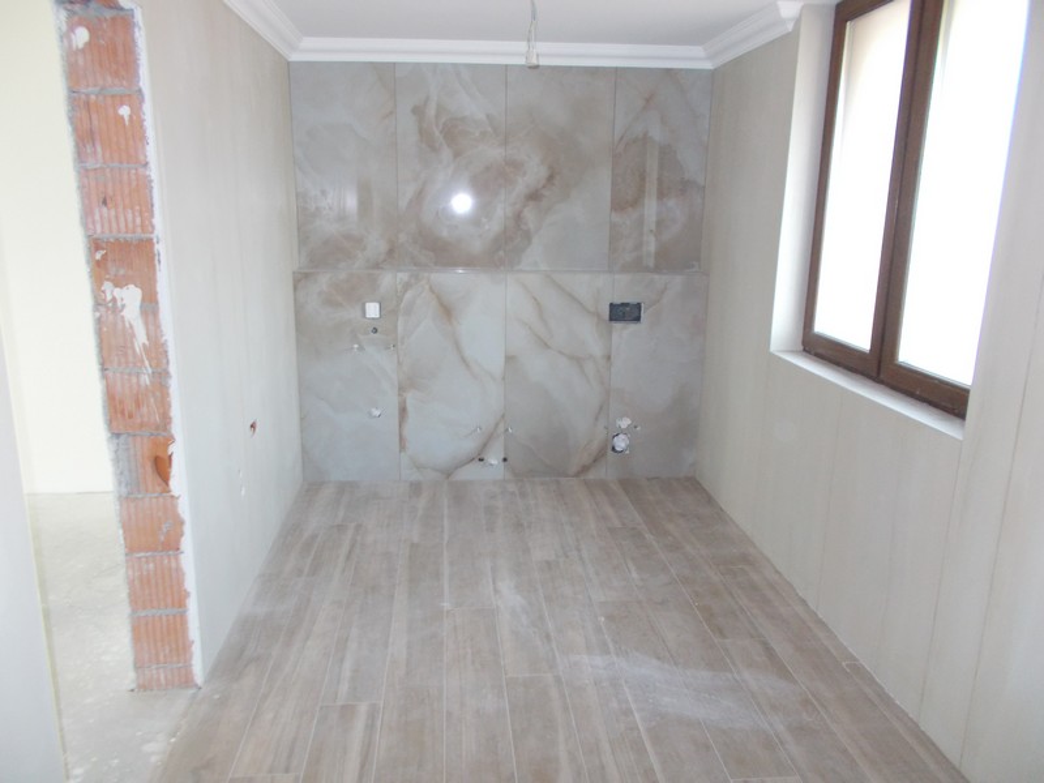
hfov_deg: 67.3
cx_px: 522
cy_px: 392
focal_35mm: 26
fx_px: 784
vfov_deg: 53.1
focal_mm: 4.6
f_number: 3.2
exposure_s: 1/25
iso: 250
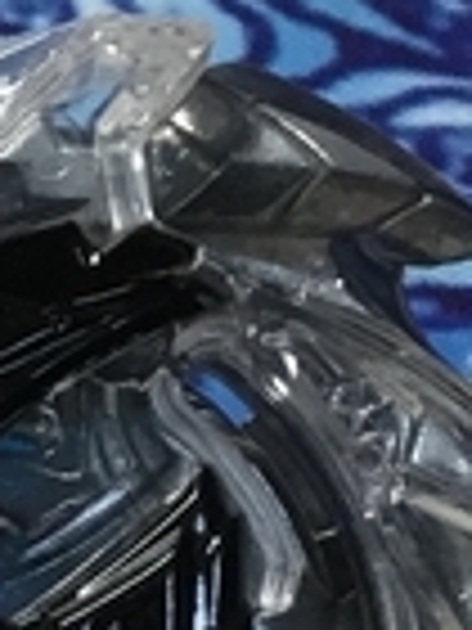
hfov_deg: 6.2
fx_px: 4109
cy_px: 765
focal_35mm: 226
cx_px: -800
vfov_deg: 8.7
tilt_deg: -46.1
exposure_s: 1/40
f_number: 2.4
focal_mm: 3.3
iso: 32
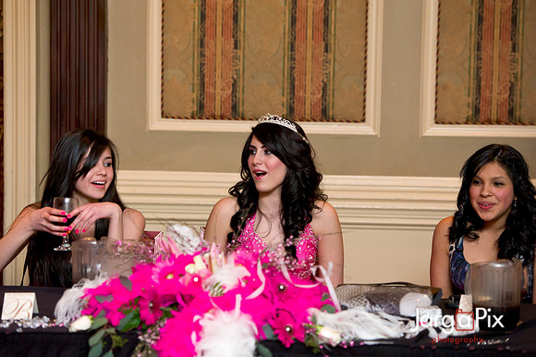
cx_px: 268
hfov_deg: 16.8
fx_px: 1815
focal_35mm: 122
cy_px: 178
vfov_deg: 11.2
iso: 3200
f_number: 3.2
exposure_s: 1/125
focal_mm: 122
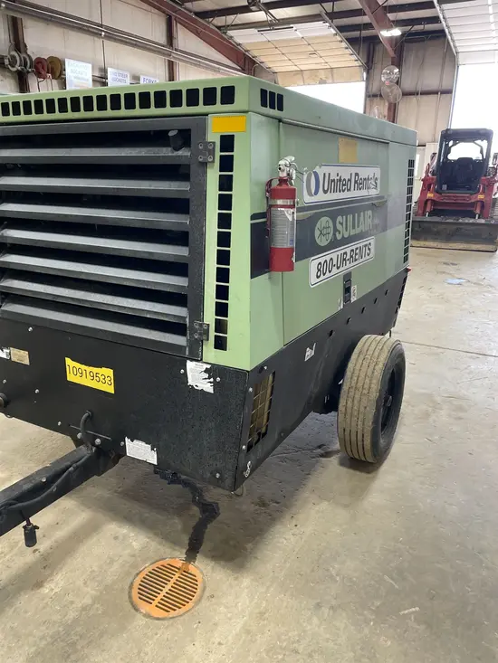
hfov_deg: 53.1
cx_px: 249
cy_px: 332
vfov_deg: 67.3
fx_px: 499
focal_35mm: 26
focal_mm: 4.2
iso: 125
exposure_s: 1/61
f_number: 1.6
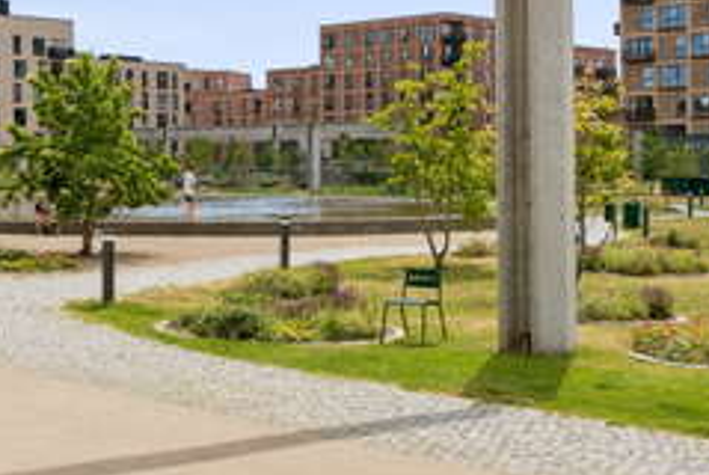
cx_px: 230
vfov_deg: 21.4
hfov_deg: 31.6
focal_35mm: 63
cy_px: 119
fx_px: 1242
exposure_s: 1/500
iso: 200
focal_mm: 24
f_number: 8
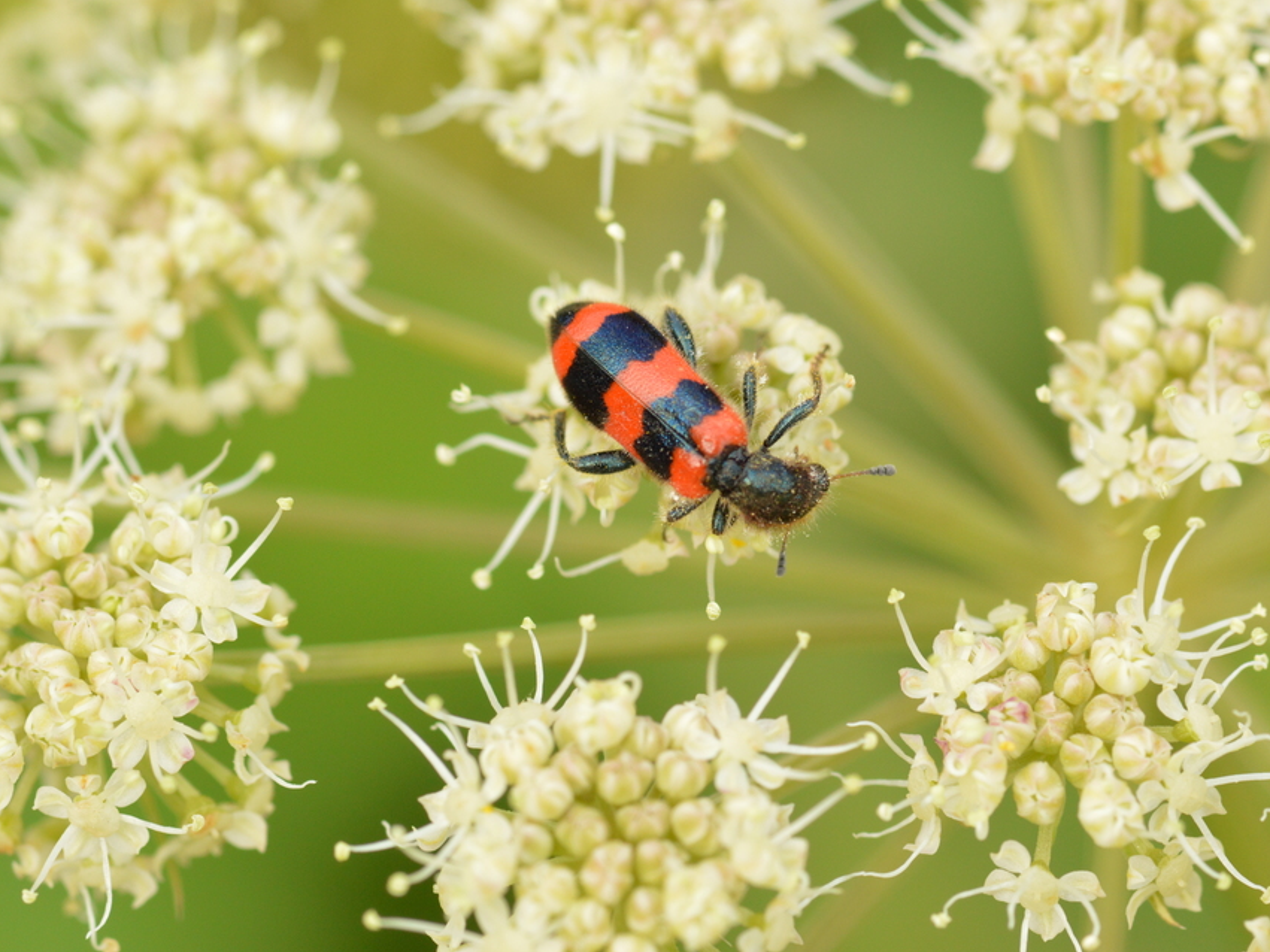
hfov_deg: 12.1
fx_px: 5979
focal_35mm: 163
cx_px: 669
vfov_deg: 9.1
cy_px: 476
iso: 800
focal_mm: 100
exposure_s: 1/250
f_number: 14
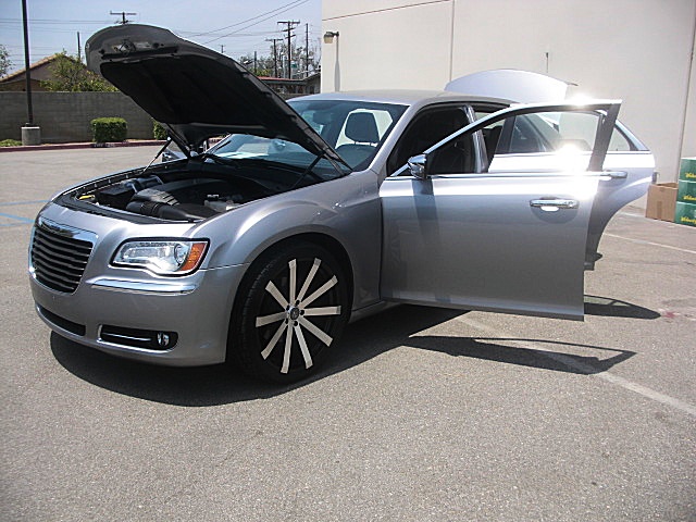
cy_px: 261
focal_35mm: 36
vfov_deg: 39.7
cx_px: 348
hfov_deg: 51.4
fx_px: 724
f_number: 7.9
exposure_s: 1/125
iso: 50
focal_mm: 6.3
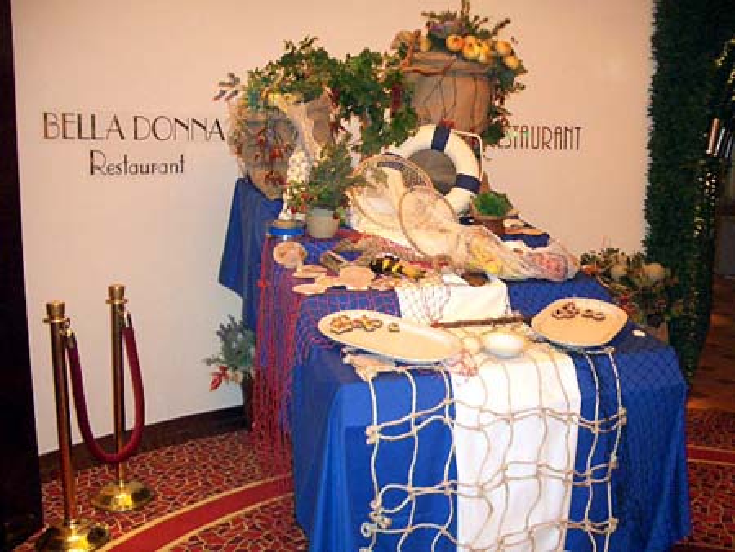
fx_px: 744
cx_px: 368
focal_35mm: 35
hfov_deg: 52.6
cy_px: 276
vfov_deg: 40.7
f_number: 2.6
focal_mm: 5.8
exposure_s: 1/60
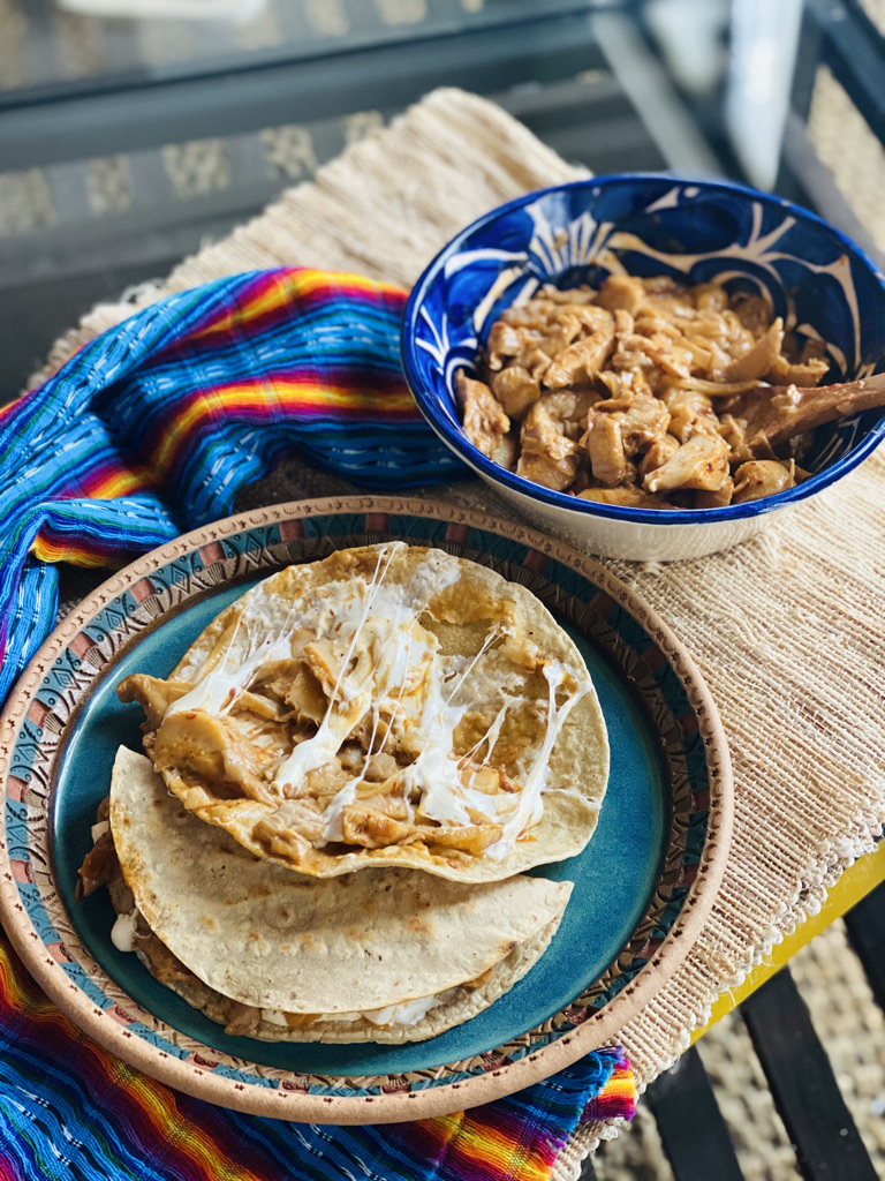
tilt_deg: -50.3
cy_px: 590
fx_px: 1773
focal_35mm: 52
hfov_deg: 28.0
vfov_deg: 36.8
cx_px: 442
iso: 250
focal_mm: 6
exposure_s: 1/77
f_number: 2
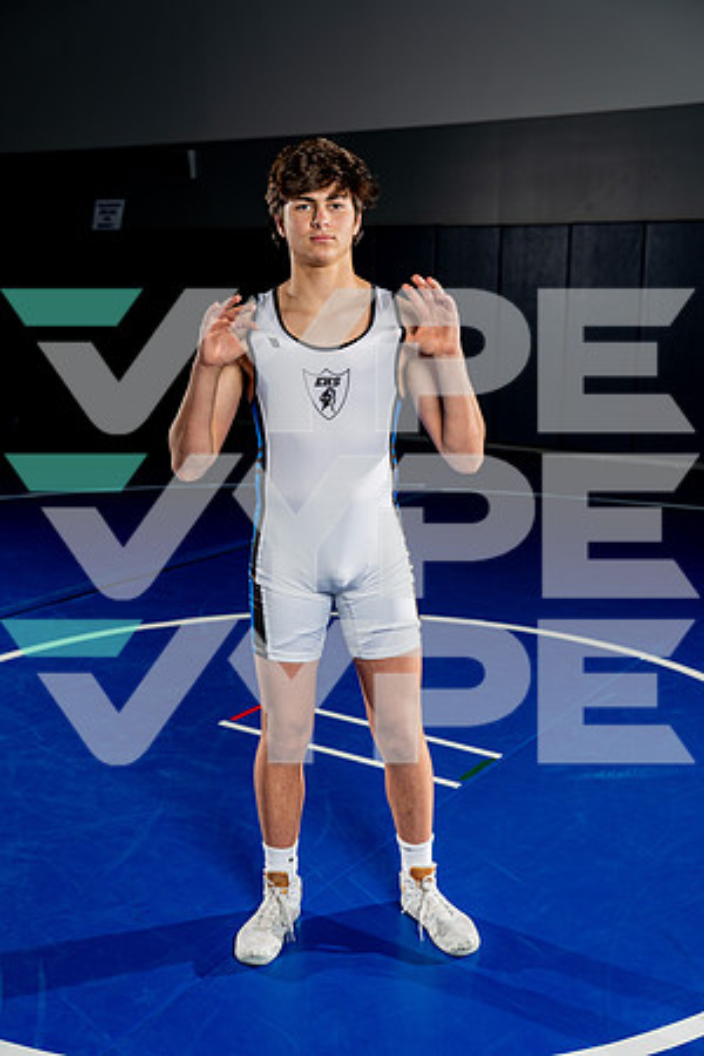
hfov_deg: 32.6
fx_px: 1203
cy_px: 528
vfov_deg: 47.4
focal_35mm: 41
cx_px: 352
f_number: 4
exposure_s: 1/250
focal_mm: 41
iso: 125
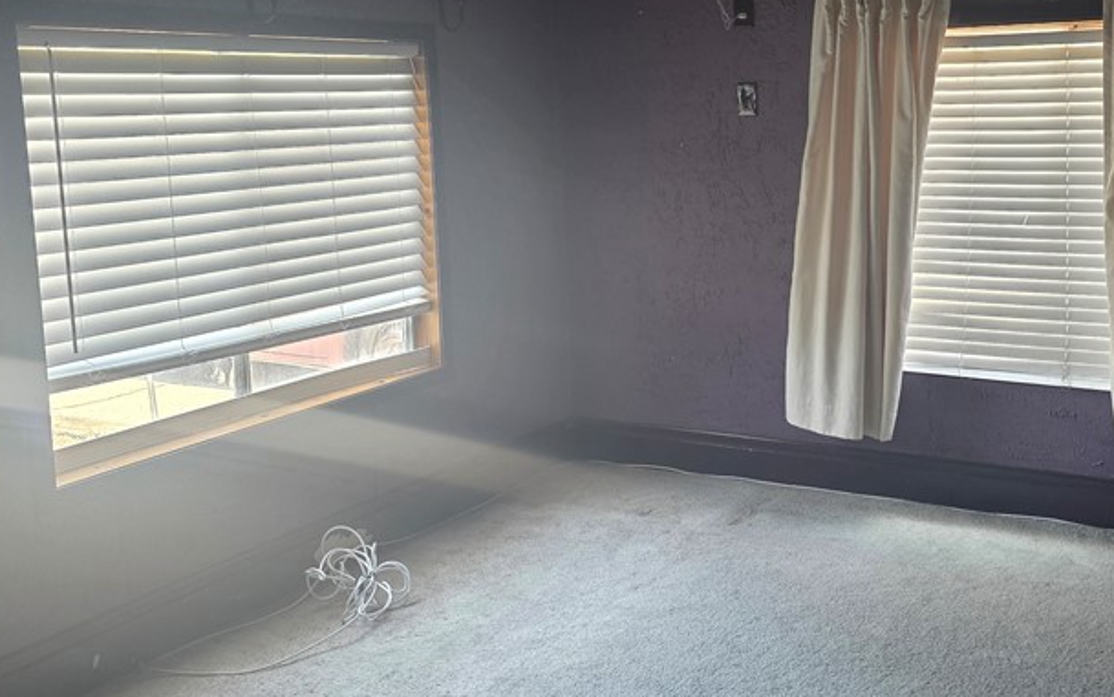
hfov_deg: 47.7
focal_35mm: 41
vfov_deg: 30.9
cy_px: 210
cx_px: 708
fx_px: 1245
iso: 250
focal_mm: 6.3
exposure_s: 1/120
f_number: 1.7
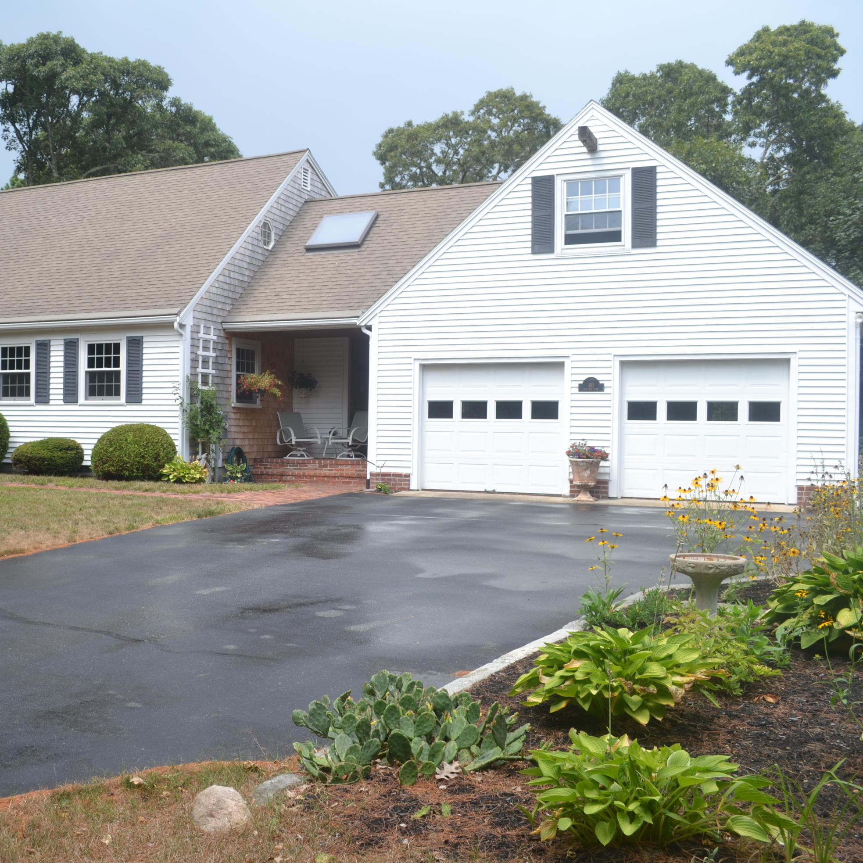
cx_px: 265
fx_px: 987
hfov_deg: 46.2
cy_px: 432
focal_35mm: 35
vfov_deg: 47.2
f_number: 6.3
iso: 100
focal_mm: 18
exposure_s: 1/160
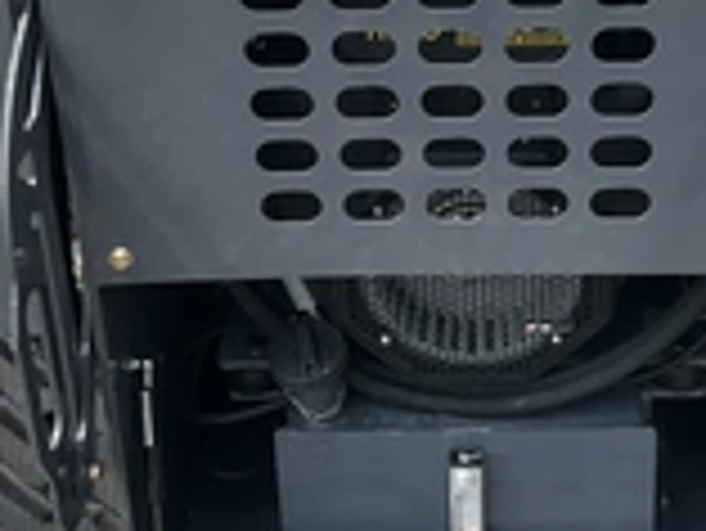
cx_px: 508
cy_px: 45
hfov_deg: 26.1
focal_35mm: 74
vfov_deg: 19.5
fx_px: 1510
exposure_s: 1/1250
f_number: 1.8
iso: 25
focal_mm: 3
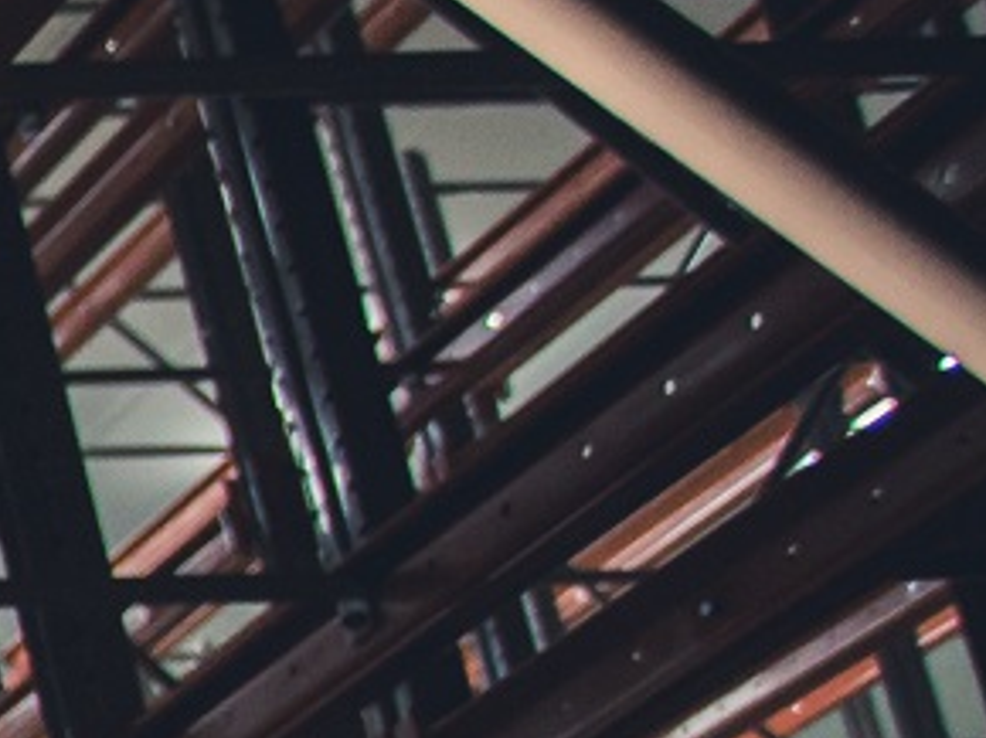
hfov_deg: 8.7
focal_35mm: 141
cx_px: -2666
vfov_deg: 10.0
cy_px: 1245
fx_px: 4013
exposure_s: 1/40
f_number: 4
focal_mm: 17
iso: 800
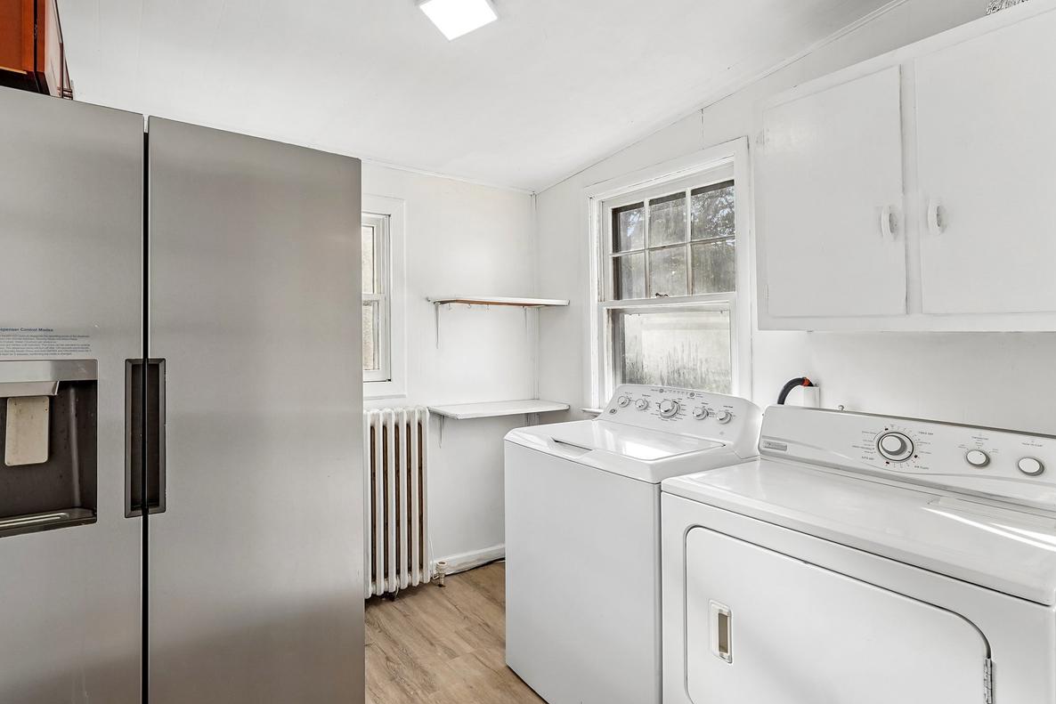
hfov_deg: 92.5
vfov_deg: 70.4
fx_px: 499
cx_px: 442
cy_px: 328
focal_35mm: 17
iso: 500
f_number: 8
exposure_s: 1/80
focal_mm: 14
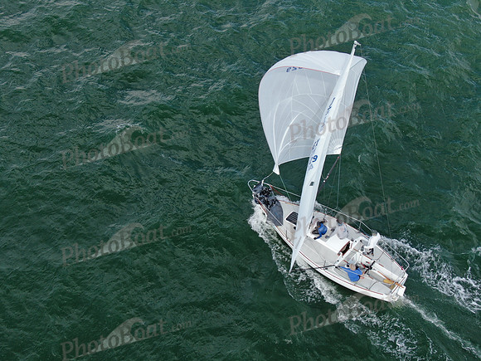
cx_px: 240
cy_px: 180
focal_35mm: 48
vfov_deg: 30.3
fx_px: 667
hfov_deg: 39.7
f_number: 3.8
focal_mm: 8.6
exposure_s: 1/400
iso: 100
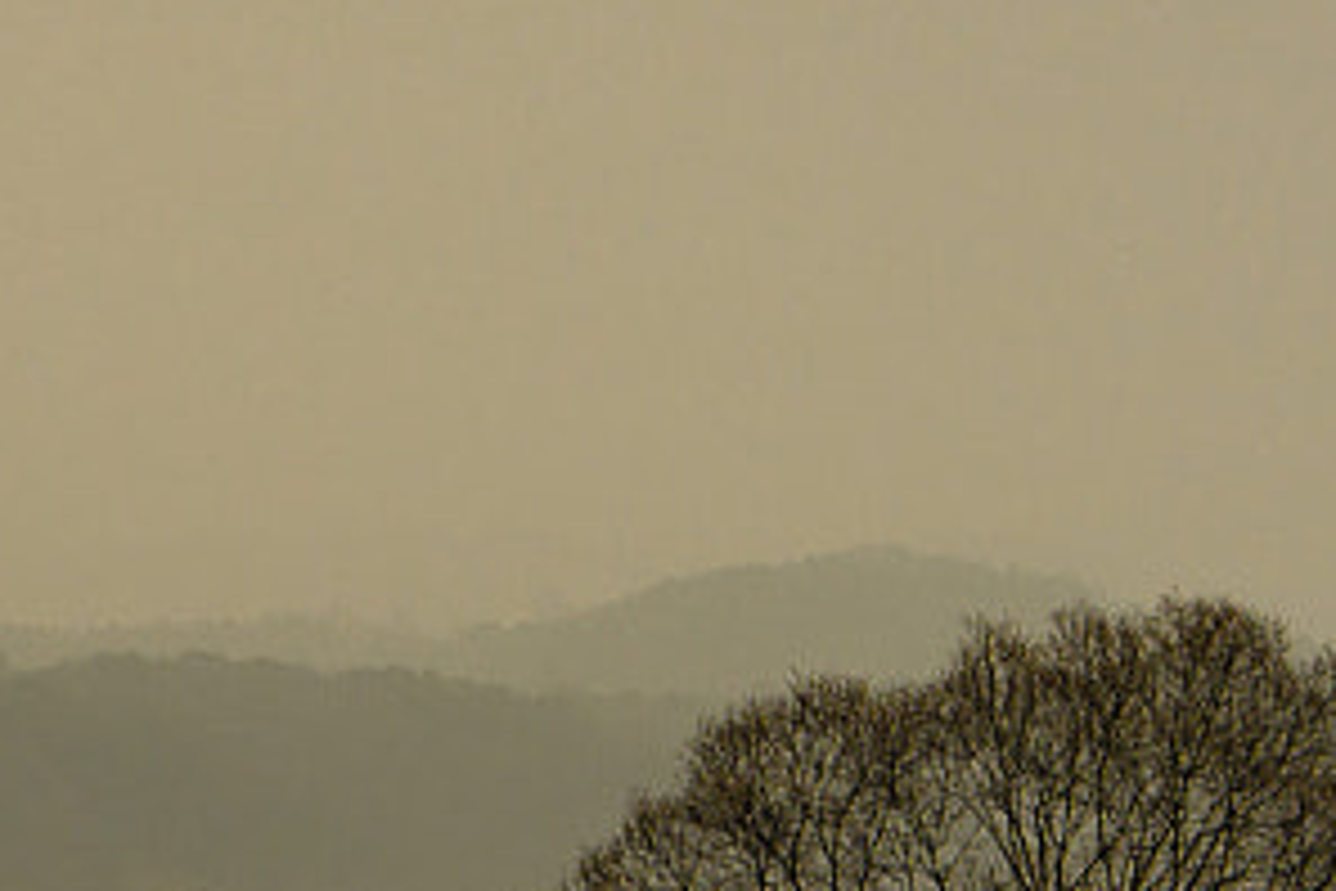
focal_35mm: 259
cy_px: 842
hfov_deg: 7.9
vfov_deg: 5.3
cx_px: -297
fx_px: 9611
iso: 100
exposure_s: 1/80
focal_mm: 48
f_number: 4
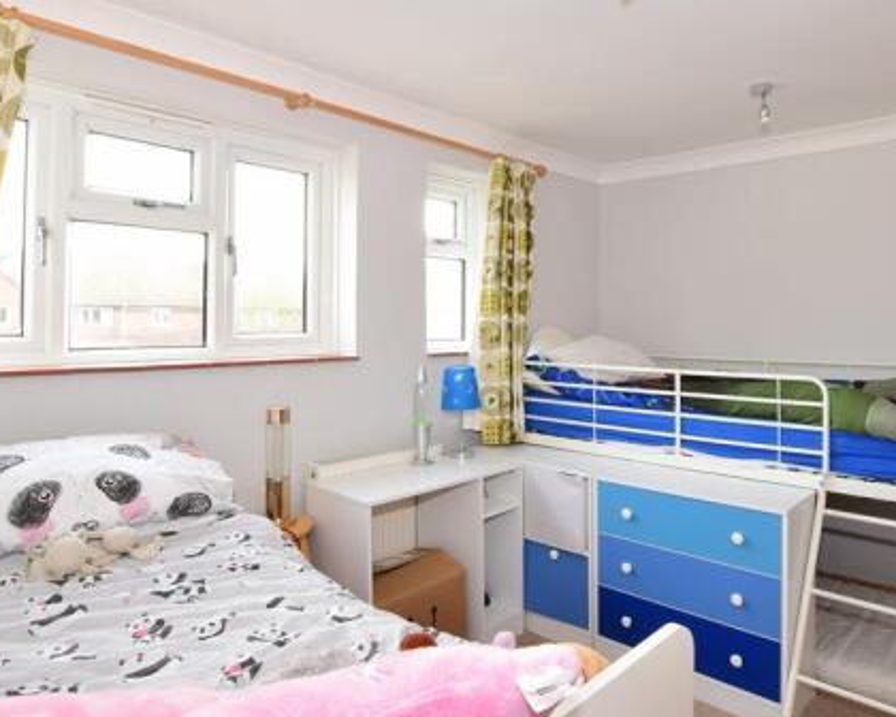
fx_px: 583
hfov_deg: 74.2
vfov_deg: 62.9
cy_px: 313
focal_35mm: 22
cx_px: 540
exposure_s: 1/5
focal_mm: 10
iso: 400
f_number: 13
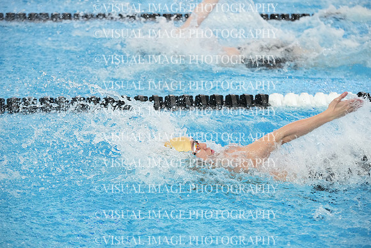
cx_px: 186
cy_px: 124
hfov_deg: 19.1
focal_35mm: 107
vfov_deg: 12.8
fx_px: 1103
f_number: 4
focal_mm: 107
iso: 5000
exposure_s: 1/1250
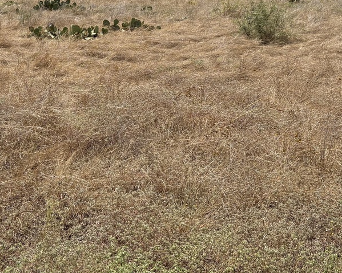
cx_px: 96
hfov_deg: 30.6
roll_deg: +0.1
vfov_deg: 24.0
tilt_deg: -6.8
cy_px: 10
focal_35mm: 61
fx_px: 617
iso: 50
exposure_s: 1/5814
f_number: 1.6
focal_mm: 5.96
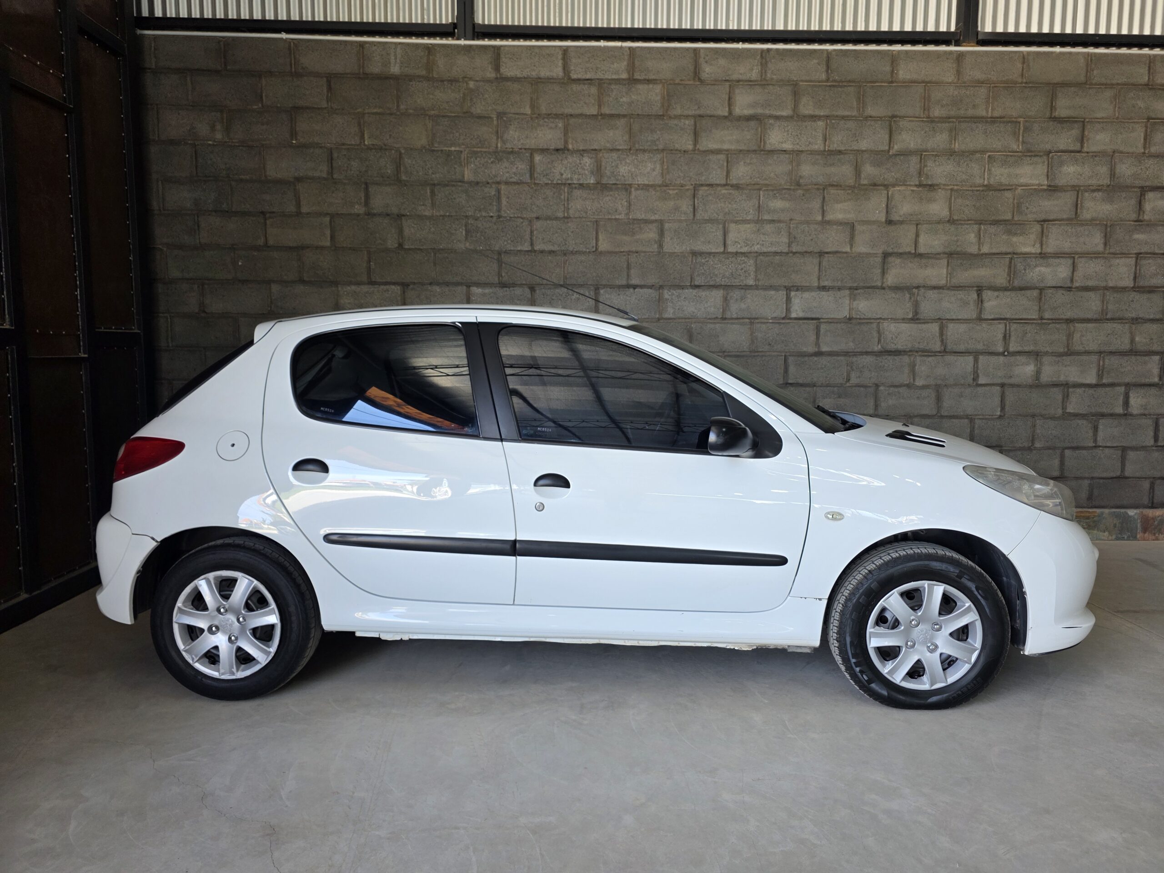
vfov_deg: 58.9
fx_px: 773
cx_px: 582
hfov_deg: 73.9
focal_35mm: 23
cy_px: 436
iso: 80
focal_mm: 6.3
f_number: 1.7
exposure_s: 1/180
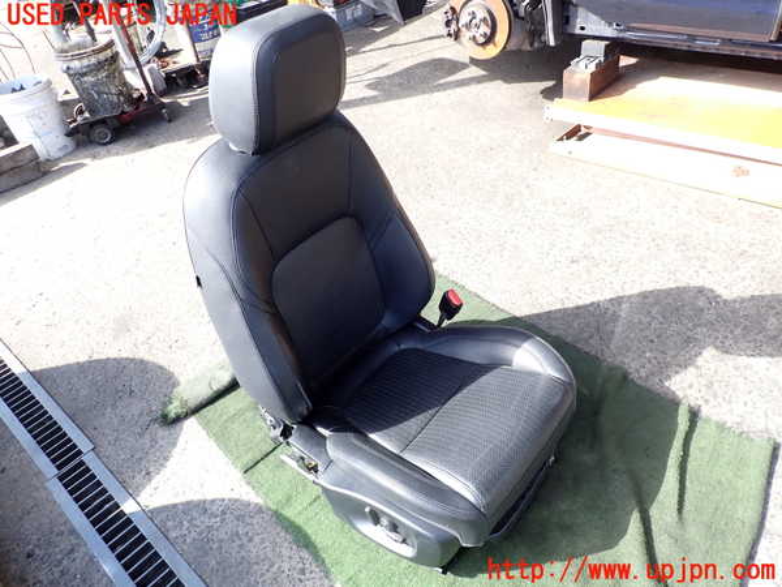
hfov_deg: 69.4
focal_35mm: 25
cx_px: 391
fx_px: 565
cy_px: 294
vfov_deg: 54.9
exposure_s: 1/160
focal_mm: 4.5
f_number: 2.8
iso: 100
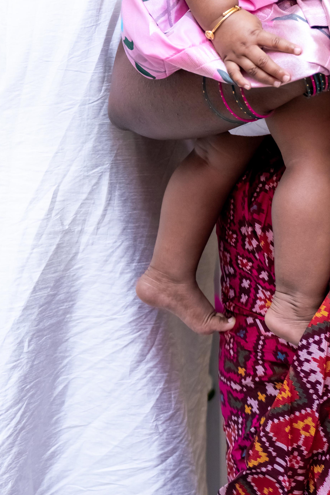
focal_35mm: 130
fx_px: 1787
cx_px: 214
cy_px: -79
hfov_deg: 10.5
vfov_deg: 15.3
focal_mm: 38
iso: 320
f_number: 2.8
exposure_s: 1/200
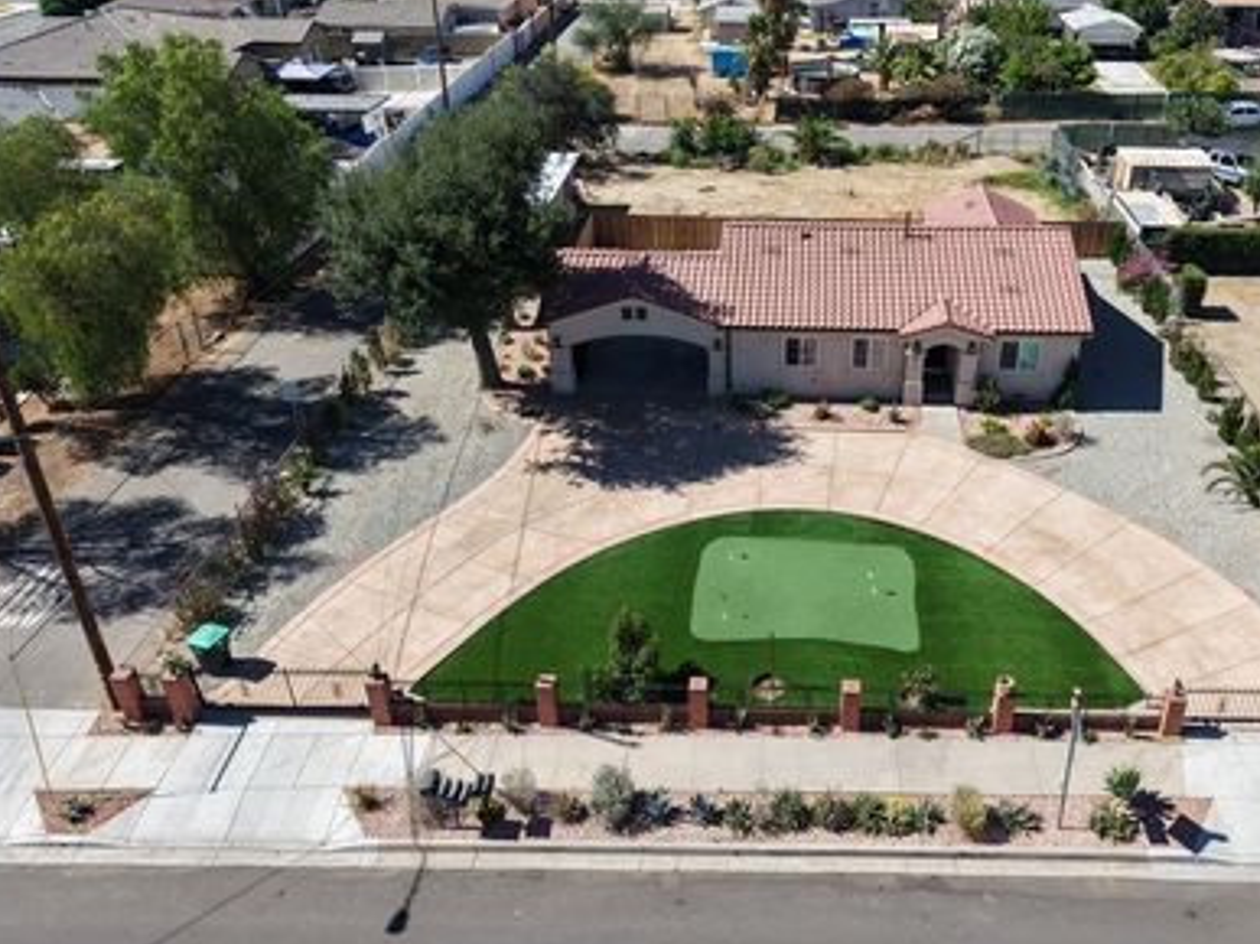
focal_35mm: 31
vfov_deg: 45.3
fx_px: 1128
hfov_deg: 57.7
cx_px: 781
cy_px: 415
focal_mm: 8.67
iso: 130
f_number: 1.8
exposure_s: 1/2500
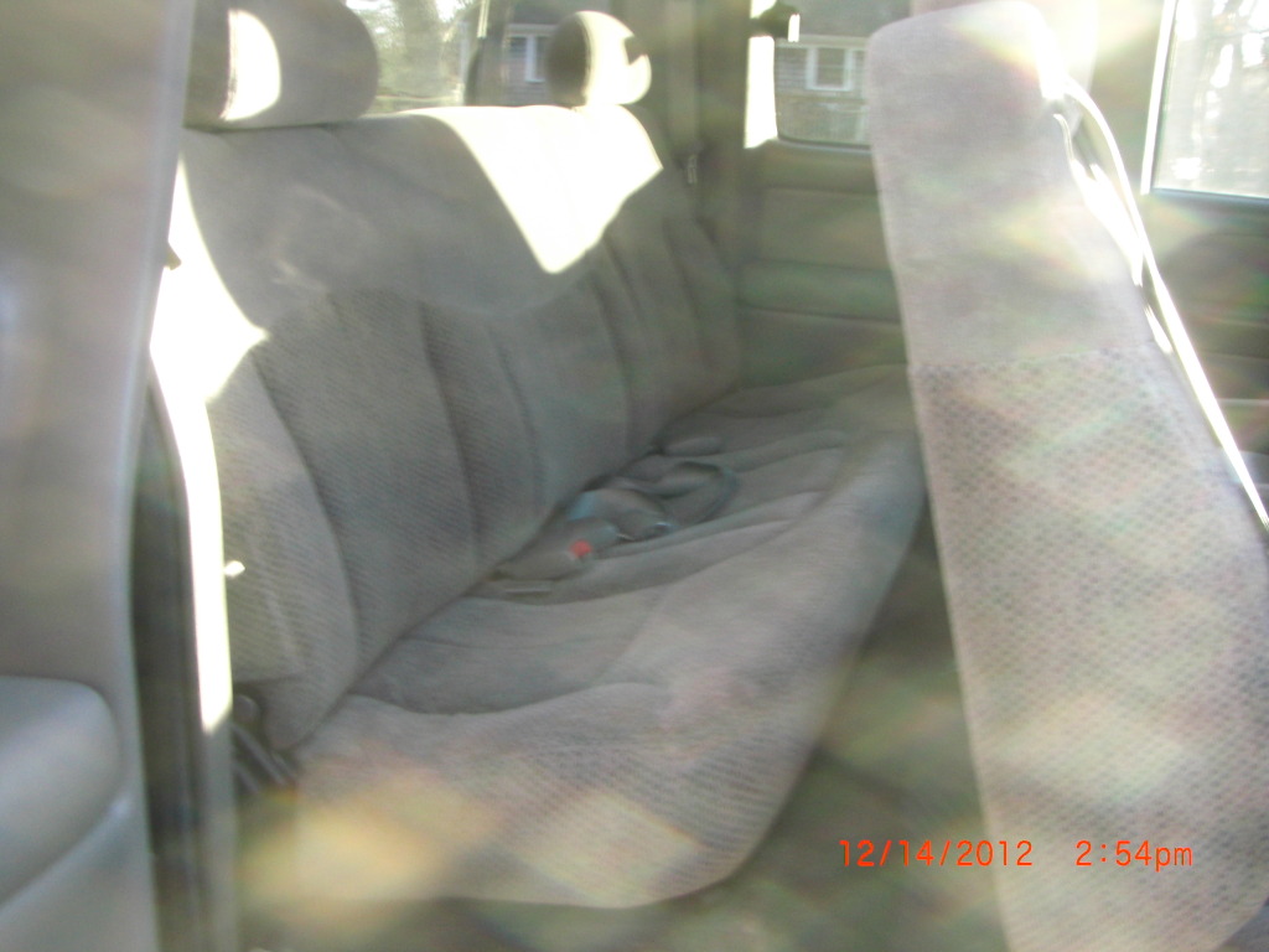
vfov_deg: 37.7
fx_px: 1393
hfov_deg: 49.0
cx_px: 634
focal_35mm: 38
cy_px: 476
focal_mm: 6.3
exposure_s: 1/4
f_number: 9.2
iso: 200
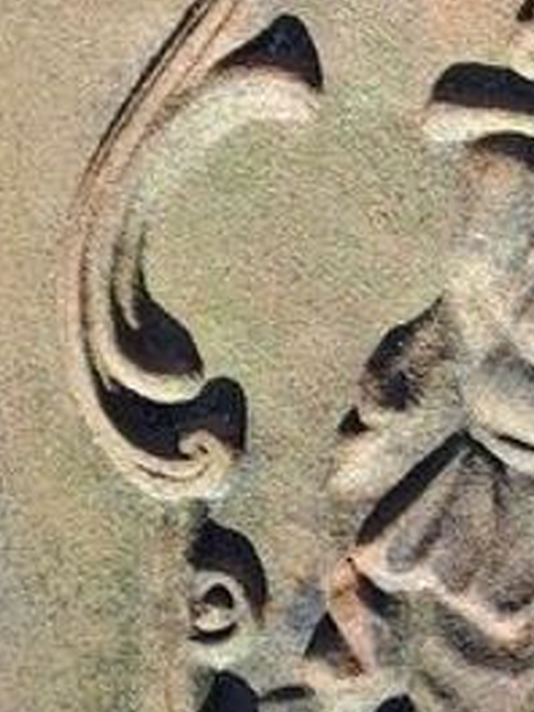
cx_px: 995
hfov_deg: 10.9
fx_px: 2592
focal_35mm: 126
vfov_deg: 15.6
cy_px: 328
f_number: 1.8
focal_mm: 4.65
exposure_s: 1/165
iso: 32
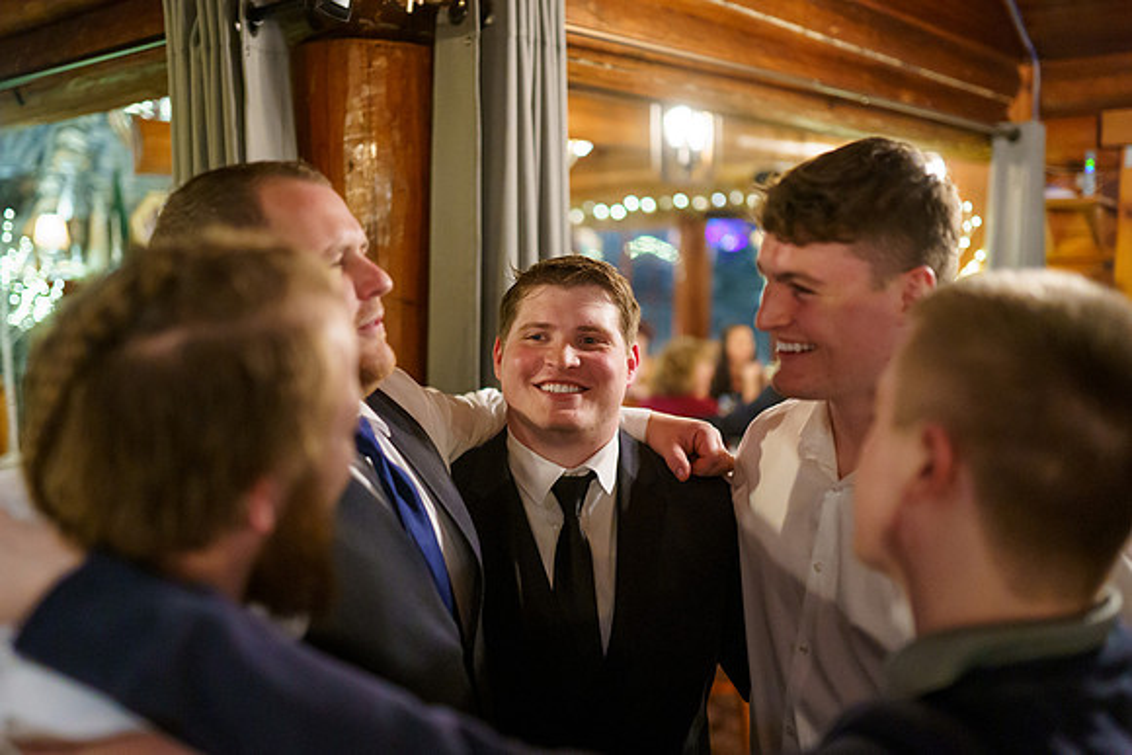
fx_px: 1121
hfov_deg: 53.6
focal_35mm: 36
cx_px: 566
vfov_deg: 37.2
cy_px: 378
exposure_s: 1/250
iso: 5000
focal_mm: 35
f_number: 1.4
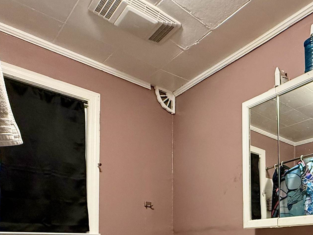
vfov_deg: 37.4
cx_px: 254
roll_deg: +0.4
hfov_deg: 50.4
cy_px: 234
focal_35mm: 34
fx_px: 307
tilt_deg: +2.7
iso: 500
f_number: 2.2
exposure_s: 1/60
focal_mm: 2.22
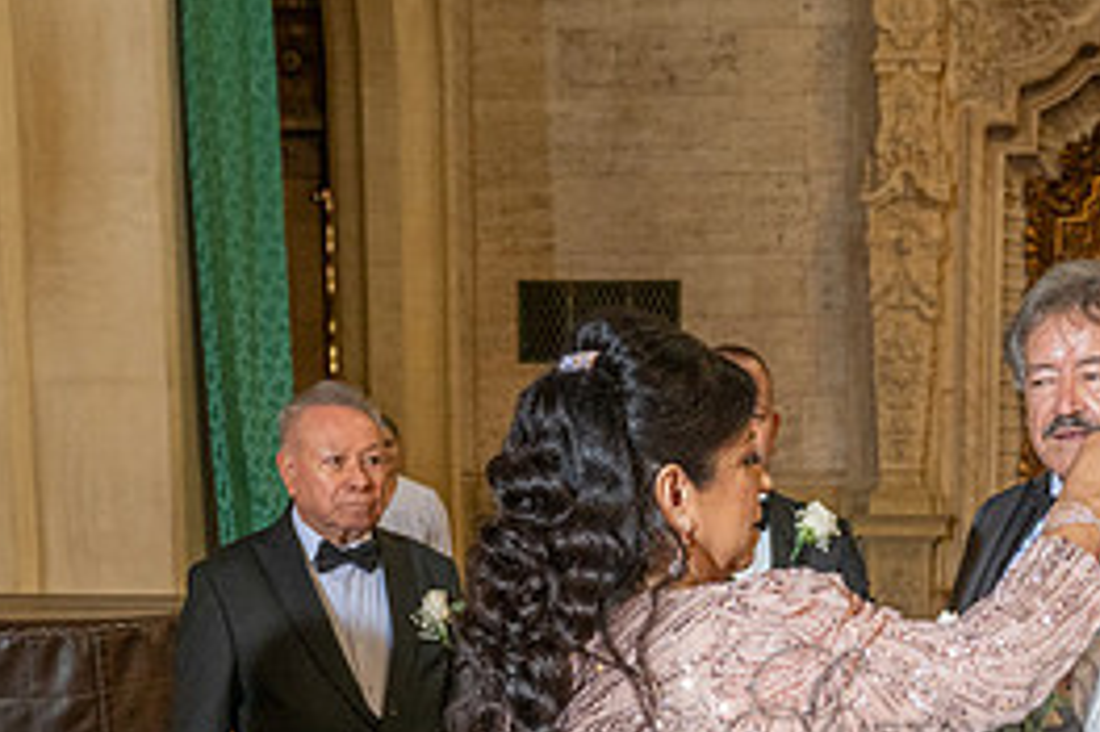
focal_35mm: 67
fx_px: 2046
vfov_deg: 19.3
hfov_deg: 29.8
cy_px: 842
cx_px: 767
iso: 1000
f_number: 4.5
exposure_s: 1/160
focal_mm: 24
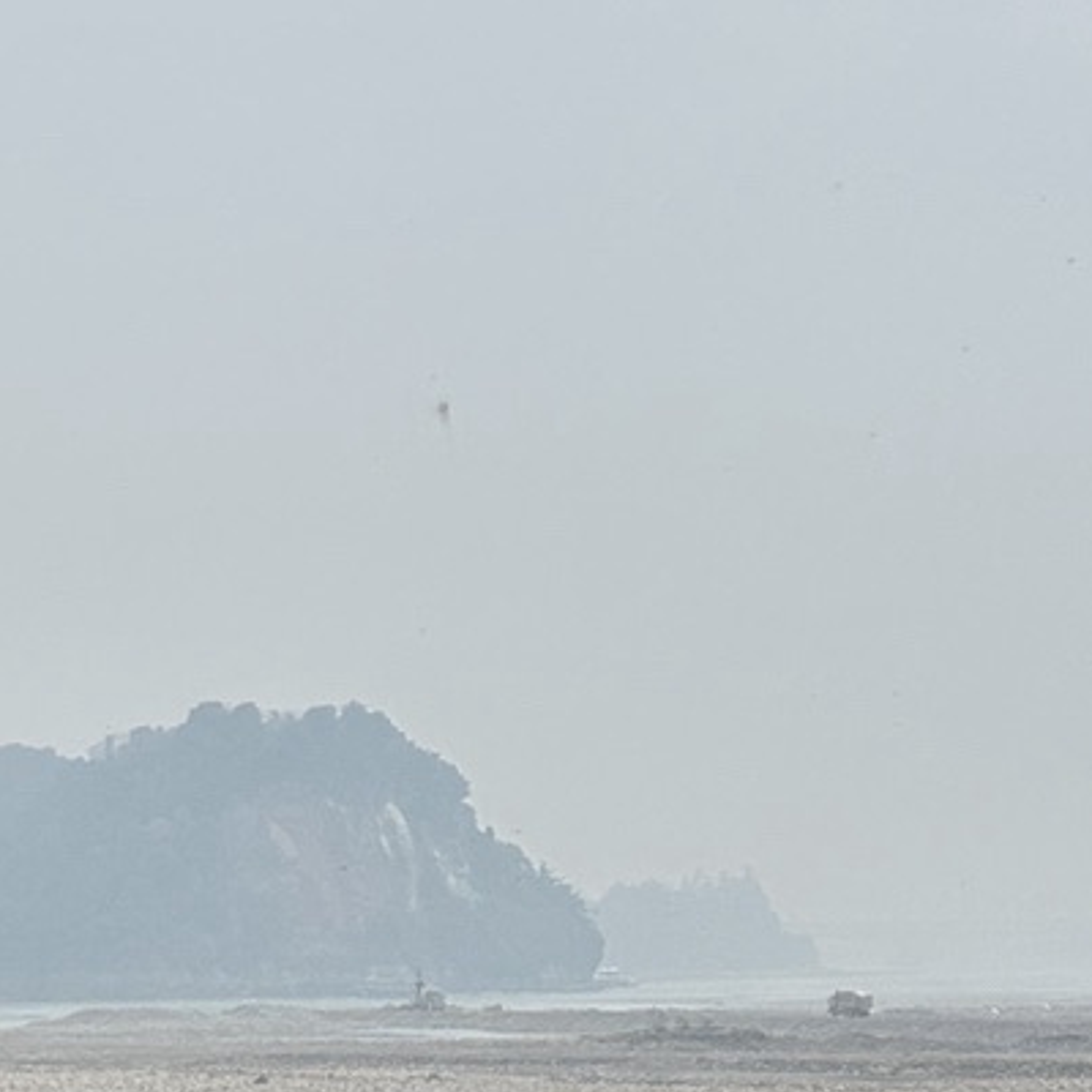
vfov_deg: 16.4
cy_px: 803
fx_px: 3783
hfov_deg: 15.0
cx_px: -620
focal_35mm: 106
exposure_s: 1/1880
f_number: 1.78
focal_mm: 6.86
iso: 80
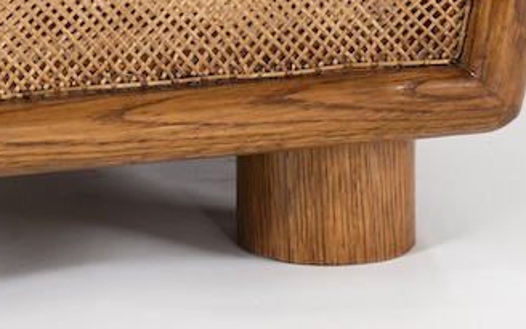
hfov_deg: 8.9
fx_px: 3340
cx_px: -48
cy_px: -442
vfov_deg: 5.5
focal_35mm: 233
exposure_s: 1/100
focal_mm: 50
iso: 320
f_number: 5.6
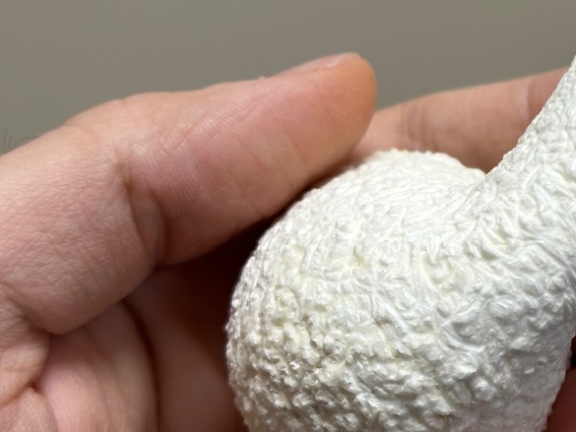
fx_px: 1748
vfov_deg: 14.1
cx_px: 611
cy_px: 124
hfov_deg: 18.1
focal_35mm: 105
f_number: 1.78
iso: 50
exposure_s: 1/100
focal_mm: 6.86
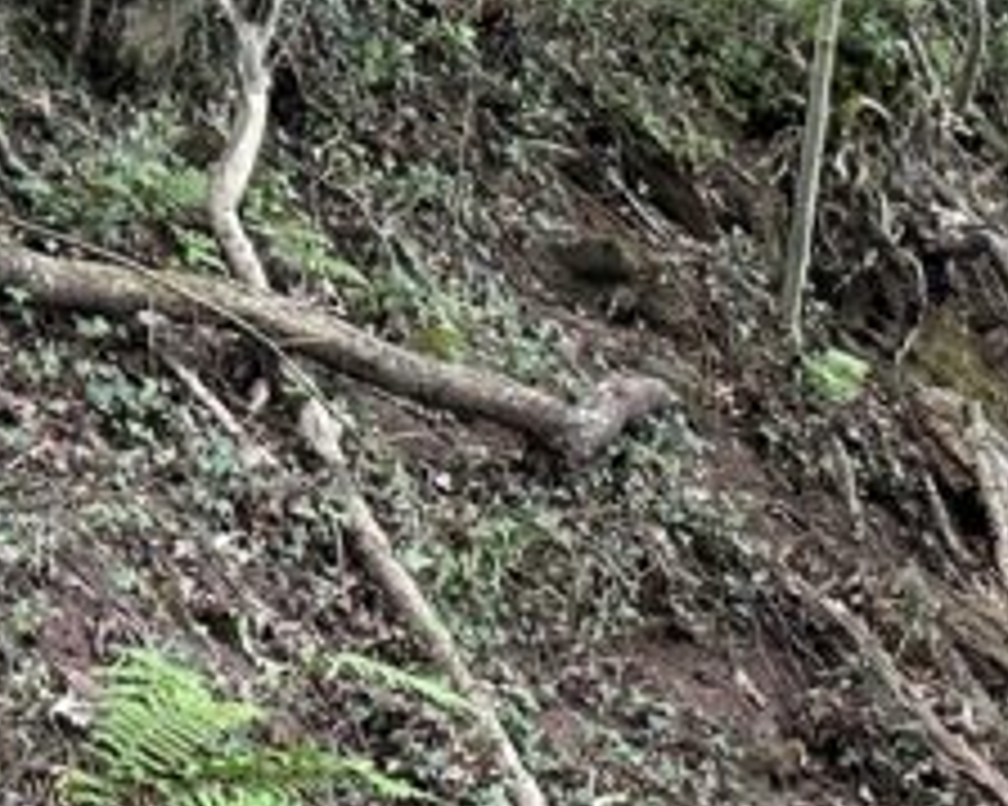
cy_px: 545
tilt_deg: +6.1
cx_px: 1814
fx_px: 3191
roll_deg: +2.6
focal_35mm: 107
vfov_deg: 14.4
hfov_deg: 15.4
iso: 250
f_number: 1.78
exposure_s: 1/87
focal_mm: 6.86
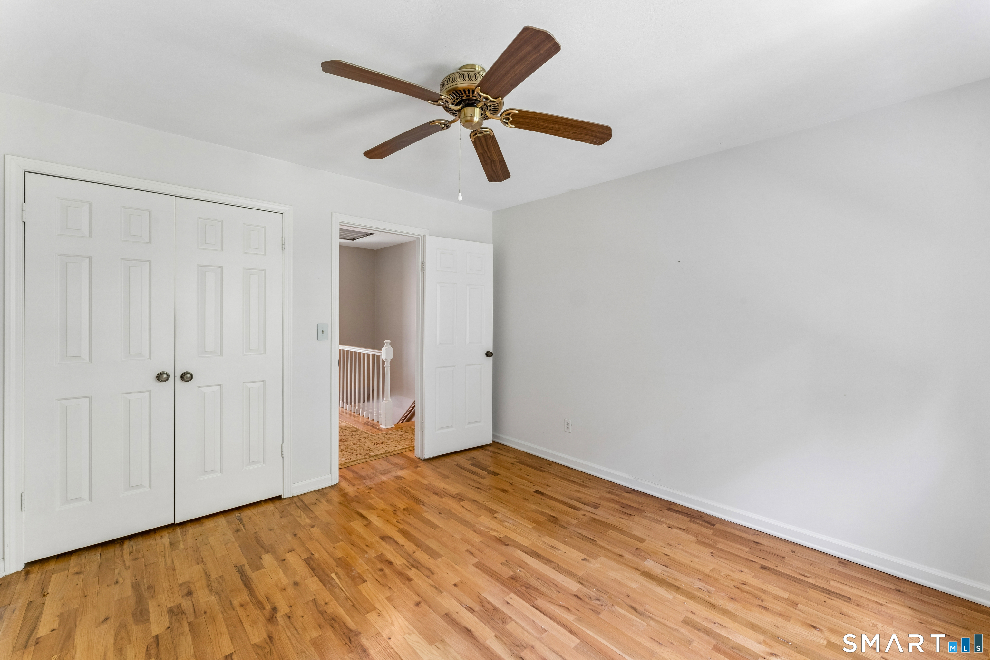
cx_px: 495
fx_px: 385
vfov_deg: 81.2
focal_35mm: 14
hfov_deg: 104.3
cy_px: 330
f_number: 13
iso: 400
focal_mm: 14
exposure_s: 1/1.25
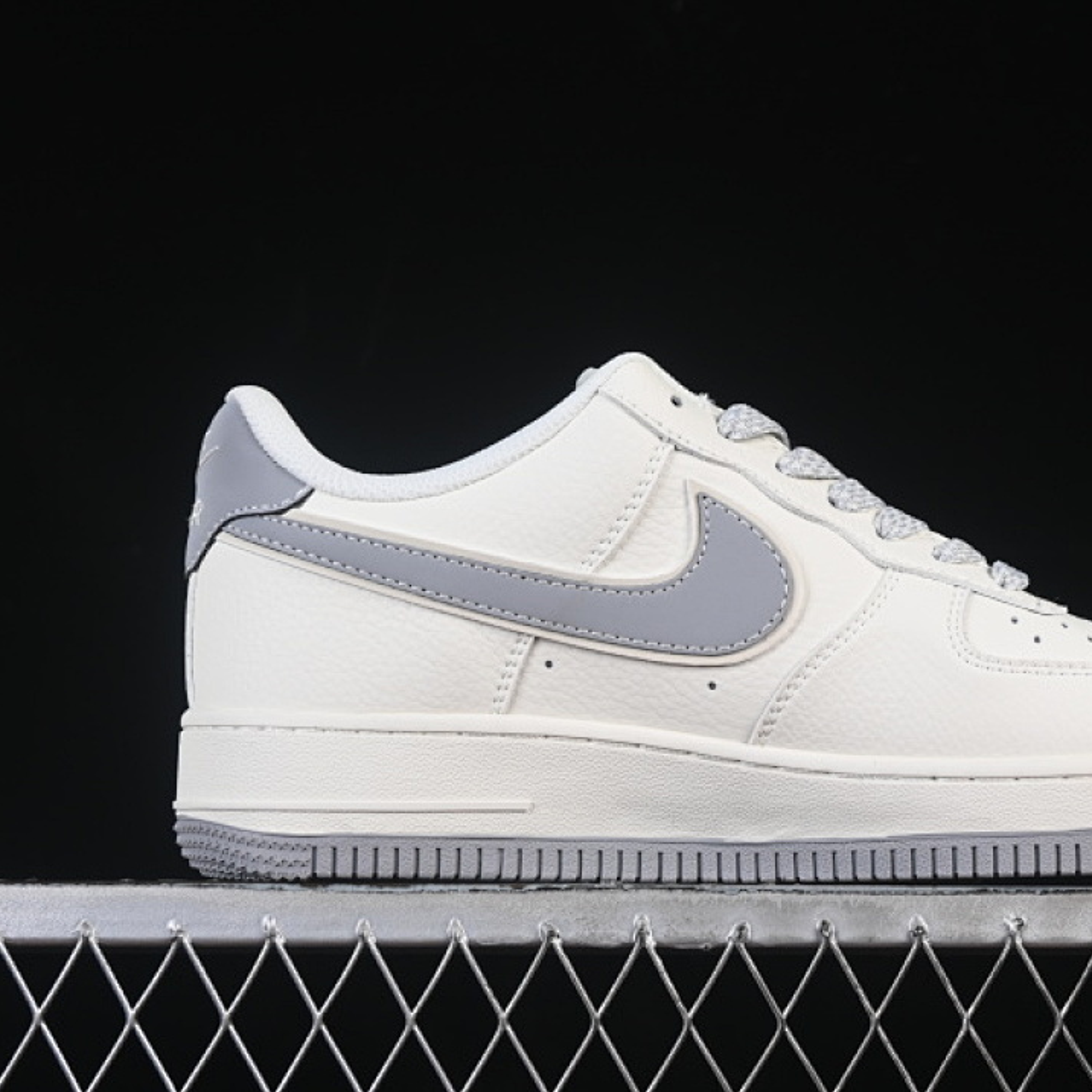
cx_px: 740
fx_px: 3426
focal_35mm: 96
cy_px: 547
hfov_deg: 18.1
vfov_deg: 18.1
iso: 160
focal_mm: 50
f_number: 8
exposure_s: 1/80
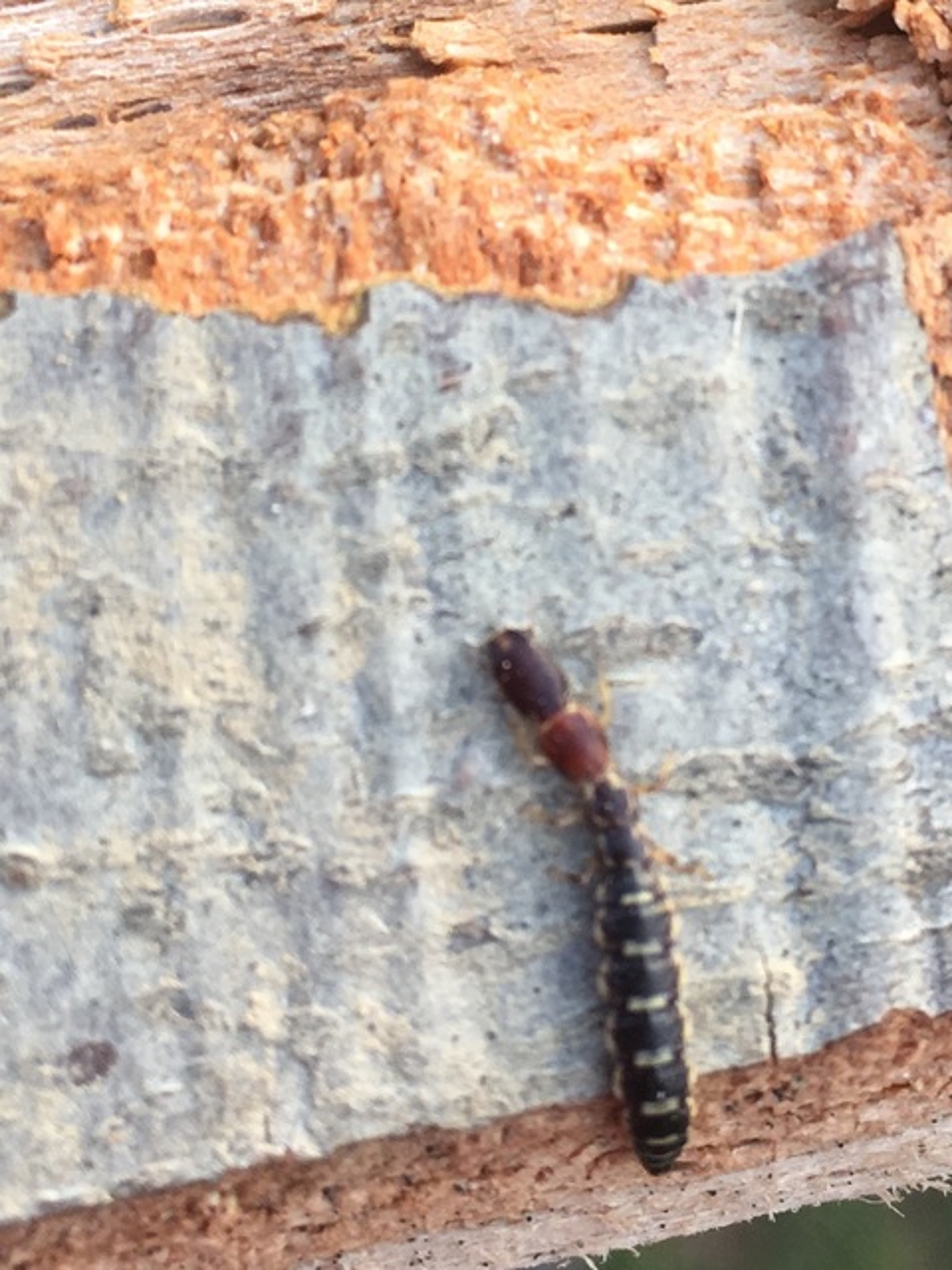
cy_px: 635
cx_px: 476
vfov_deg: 61.7
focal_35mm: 29
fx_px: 1063
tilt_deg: -82.3
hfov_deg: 48.2
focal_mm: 4.15
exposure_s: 1/100
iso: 40
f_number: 2.2
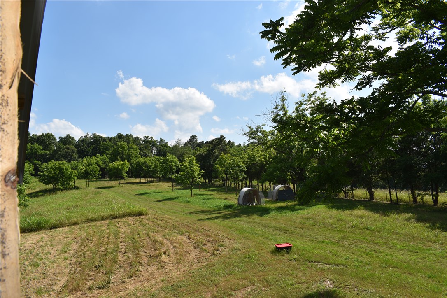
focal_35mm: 27
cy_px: 149
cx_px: 224
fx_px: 335
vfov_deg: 47.9
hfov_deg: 67.4
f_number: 10
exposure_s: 1/200
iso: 100
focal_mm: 18
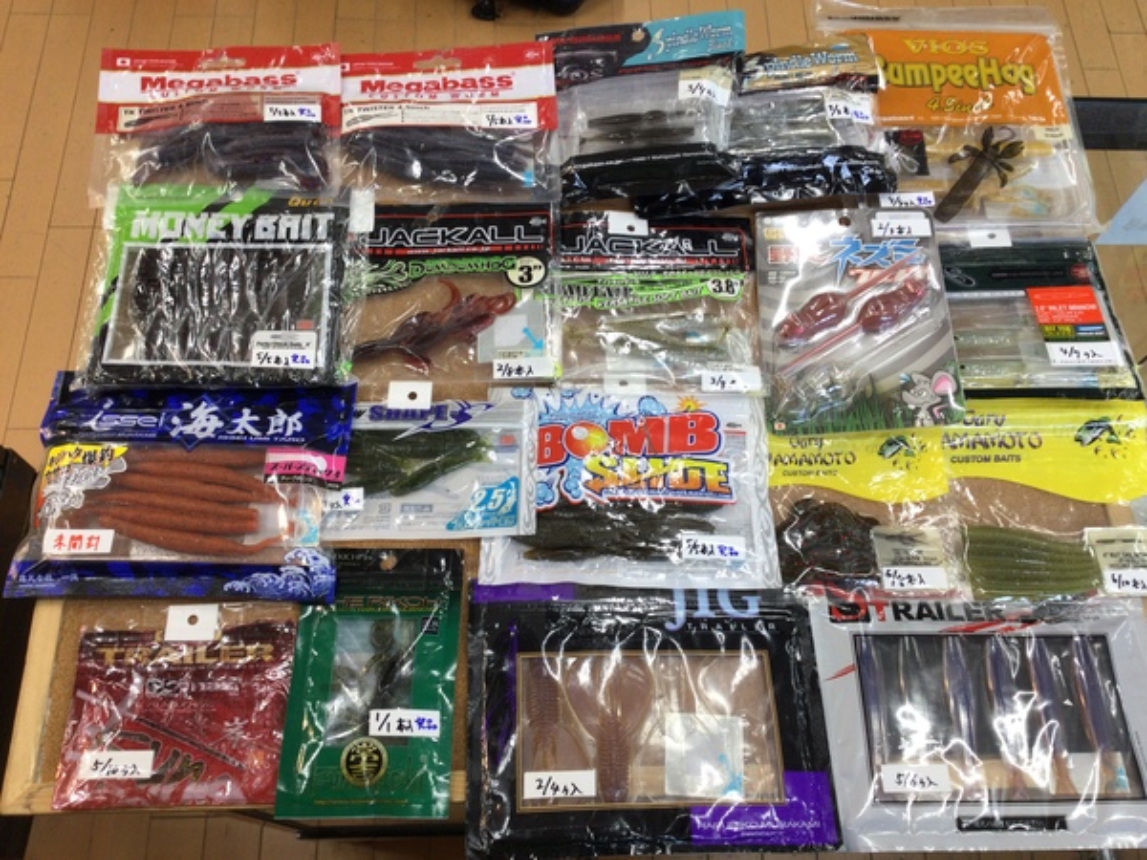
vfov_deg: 45.4
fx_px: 1027
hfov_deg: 58.4
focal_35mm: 31
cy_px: 430
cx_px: 574
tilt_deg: -66.9
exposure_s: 1/60
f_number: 2.4
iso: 32
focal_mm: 3.3
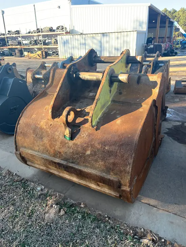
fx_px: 186
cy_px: 124
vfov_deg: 67.3
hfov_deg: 53.1
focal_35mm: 26
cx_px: 93
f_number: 1.6
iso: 50
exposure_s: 1/331
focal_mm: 5.1
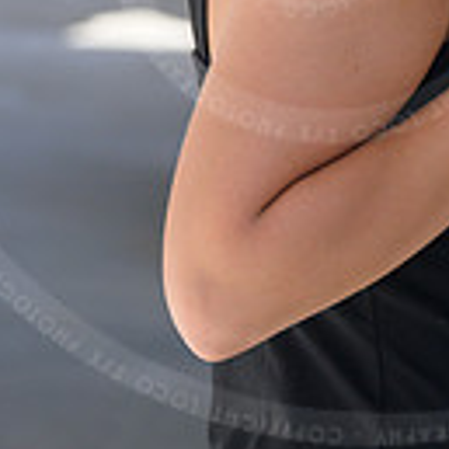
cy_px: -7
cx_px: 336
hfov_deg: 6.9
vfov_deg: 6.9
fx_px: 3698
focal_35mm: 252
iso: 800
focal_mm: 85
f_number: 4.5
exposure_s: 1/1600
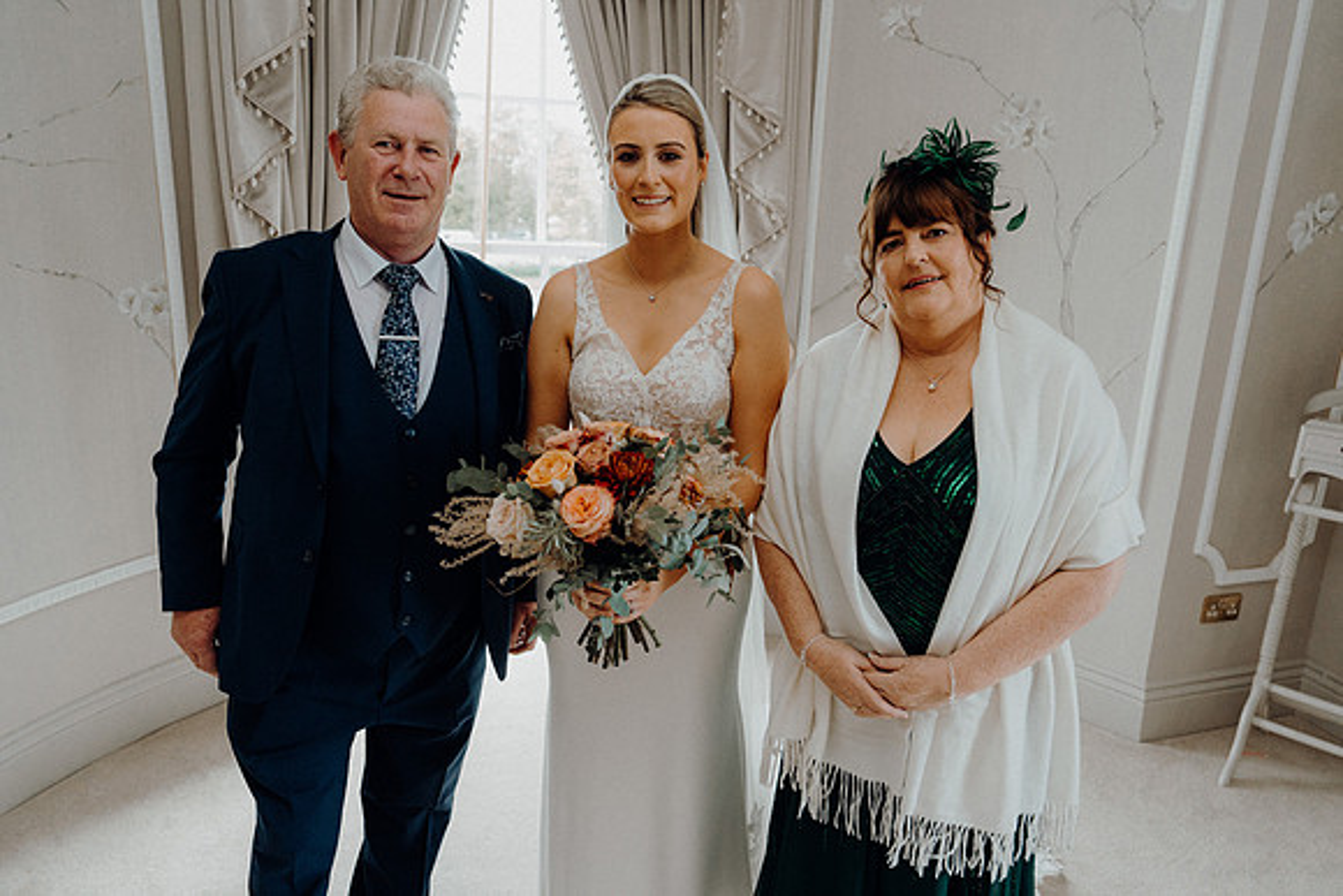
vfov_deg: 51.3
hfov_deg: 71.5
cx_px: 672
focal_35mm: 25
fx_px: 933
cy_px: 448
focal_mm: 25
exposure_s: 1/200
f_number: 3.5
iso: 2500
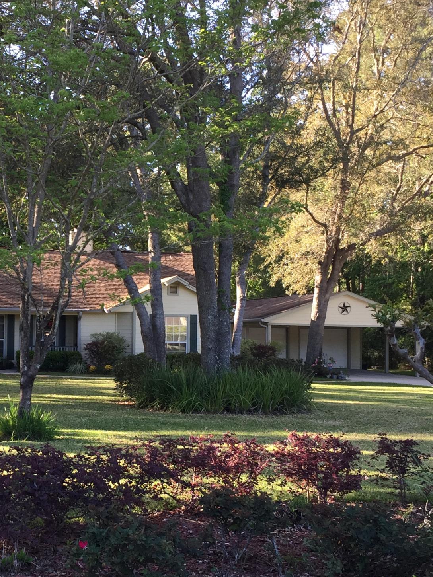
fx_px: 1000
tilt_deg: +1.4
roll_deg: -2.0
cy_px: 297
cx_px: 49
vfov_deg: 32.2
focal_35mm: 60
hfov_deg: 23.8
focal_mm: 4.15
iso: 32
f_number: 2.2
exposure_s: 1/128
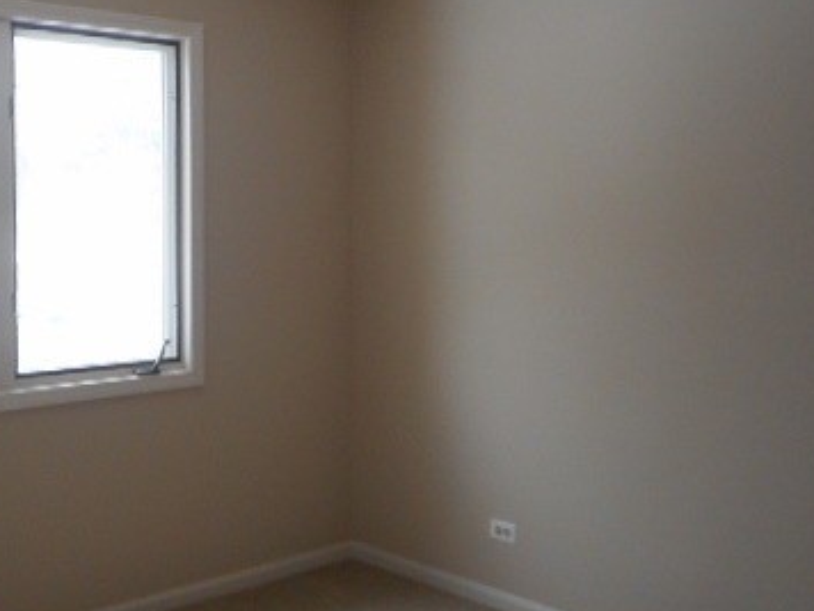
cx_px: 295
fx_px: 1058
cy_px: 265
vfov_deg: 32.1
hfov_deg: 41.7
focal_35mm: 45
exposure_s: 1/30
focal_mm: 4.5
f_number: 3.7
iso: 200
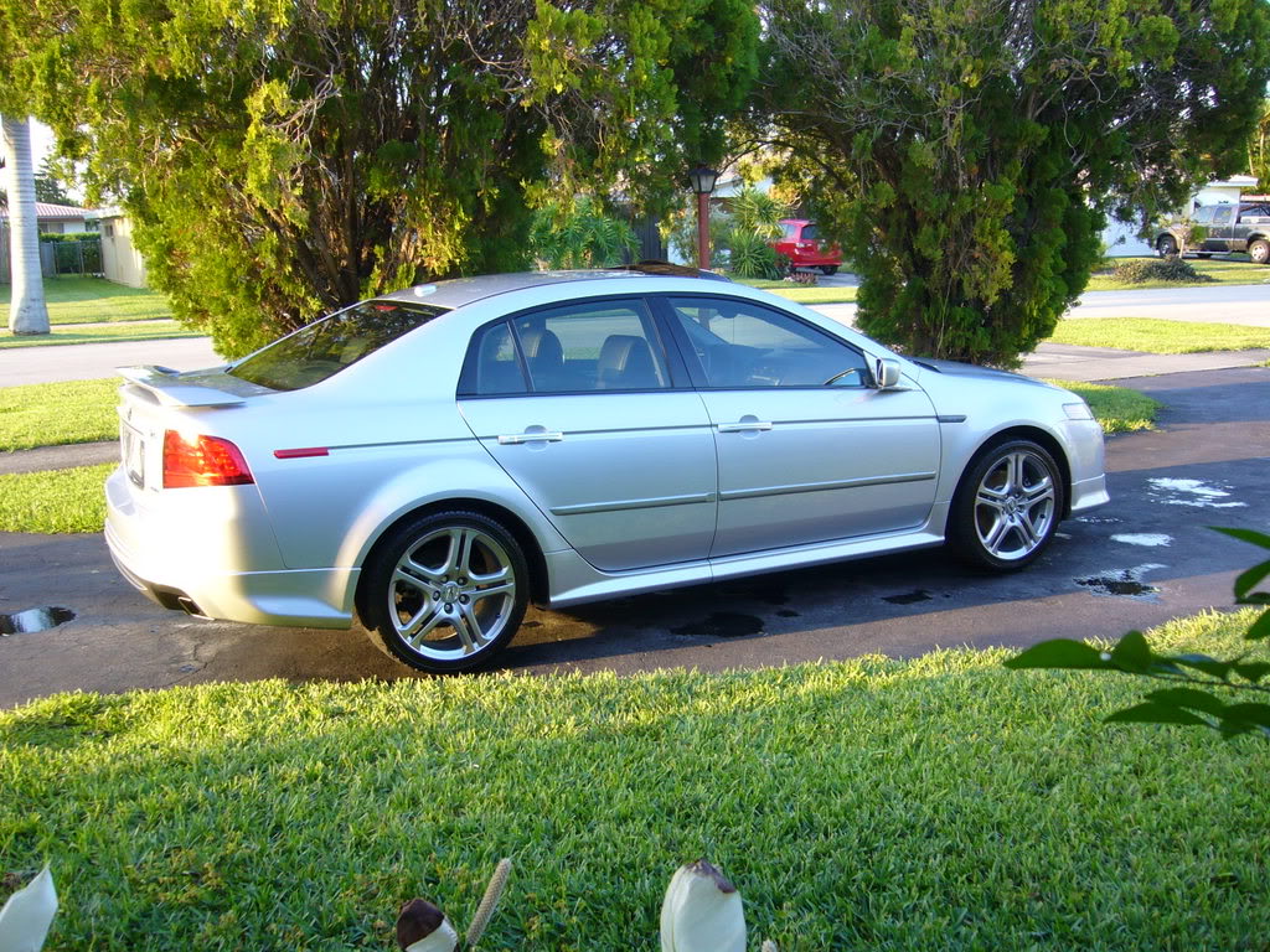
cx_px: 635
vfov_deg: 40.7
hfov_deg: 52.6
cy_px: 476
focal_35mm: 35
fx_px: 1284
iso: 80
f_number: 2.8
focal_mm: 5.8
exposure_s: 1/60
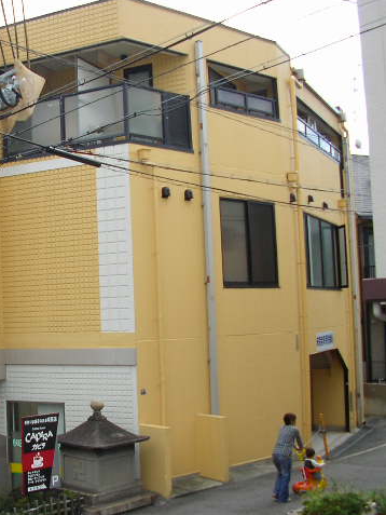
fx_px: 758
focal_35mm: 51
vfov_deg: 37.5
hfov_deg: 27.7
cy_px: 257
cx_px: 47
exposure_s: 1/295
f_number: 4.1
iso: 71
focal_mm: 5.8
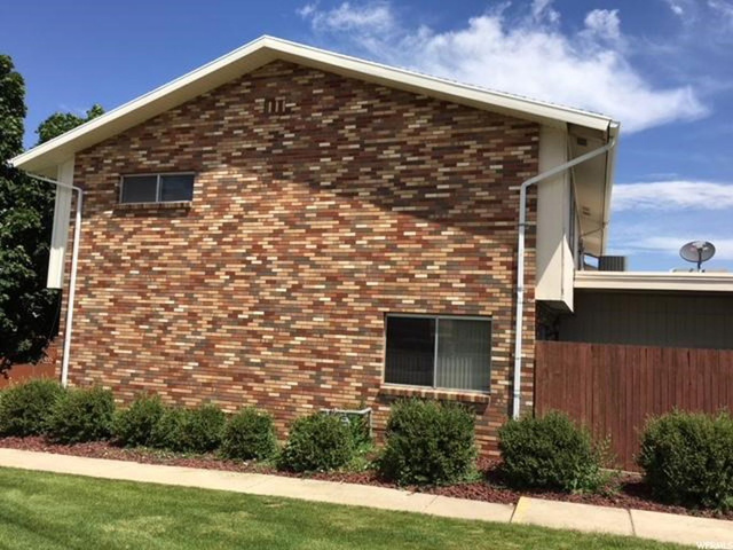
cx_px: 366
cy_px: 275
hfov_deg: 61.7
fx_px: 614
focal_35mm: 29
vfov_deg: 48.2
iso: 25
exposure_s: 1/1538
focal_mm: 4.15
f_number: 2.2
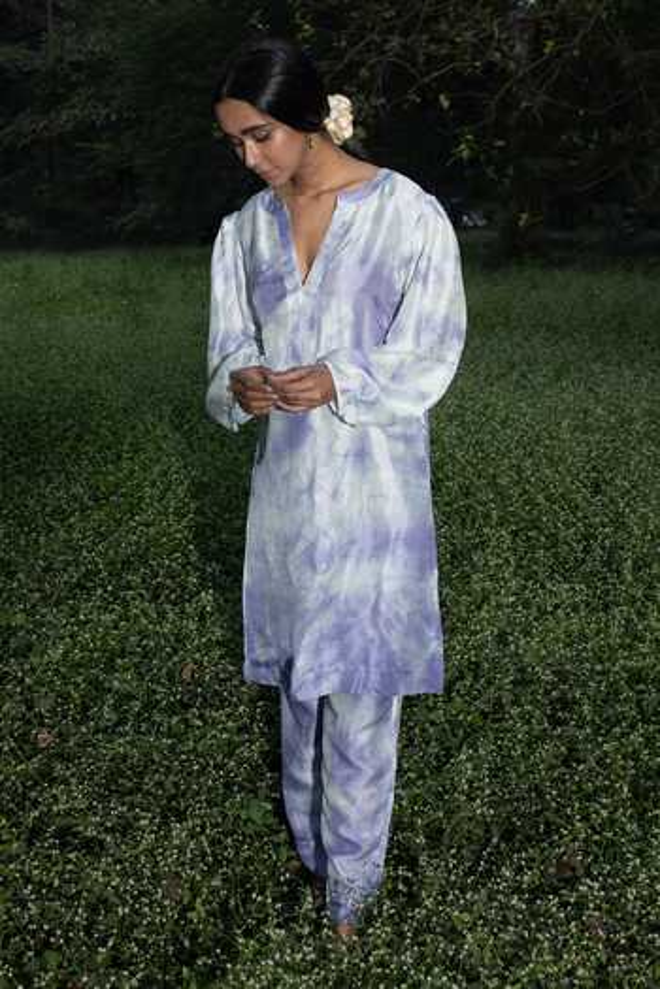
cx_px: 330
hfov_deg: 37.9
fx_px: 962
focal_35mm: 35
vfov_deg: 54.4
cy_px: 494
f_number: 5
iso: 400
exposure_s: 1/200
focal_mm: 35
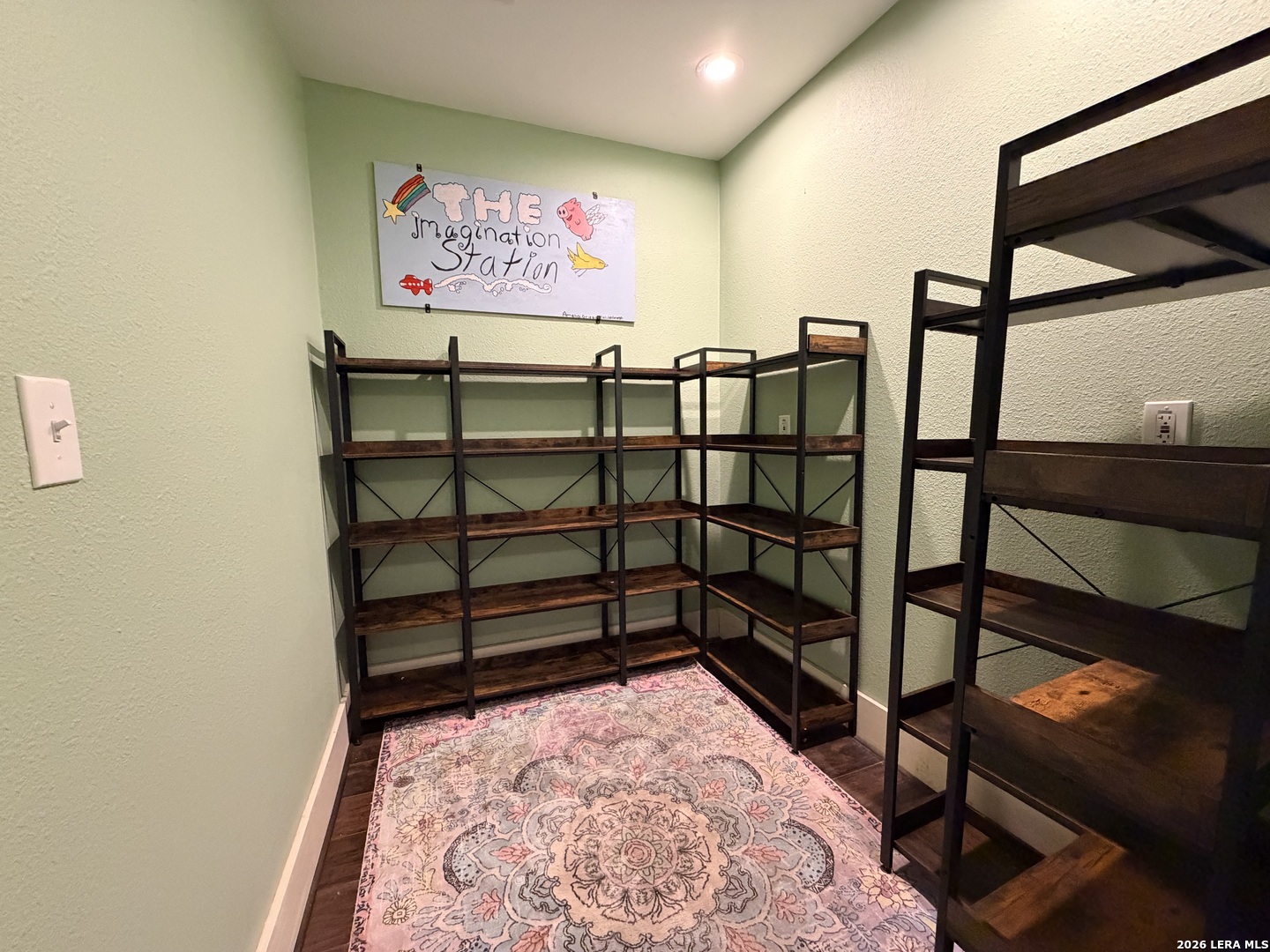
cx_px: 635
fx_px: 514
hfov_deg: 102.1
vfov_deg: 85.7
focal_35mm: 14
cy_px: 476
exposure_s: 1/60
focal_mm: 2.22
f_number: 2.2
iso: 640
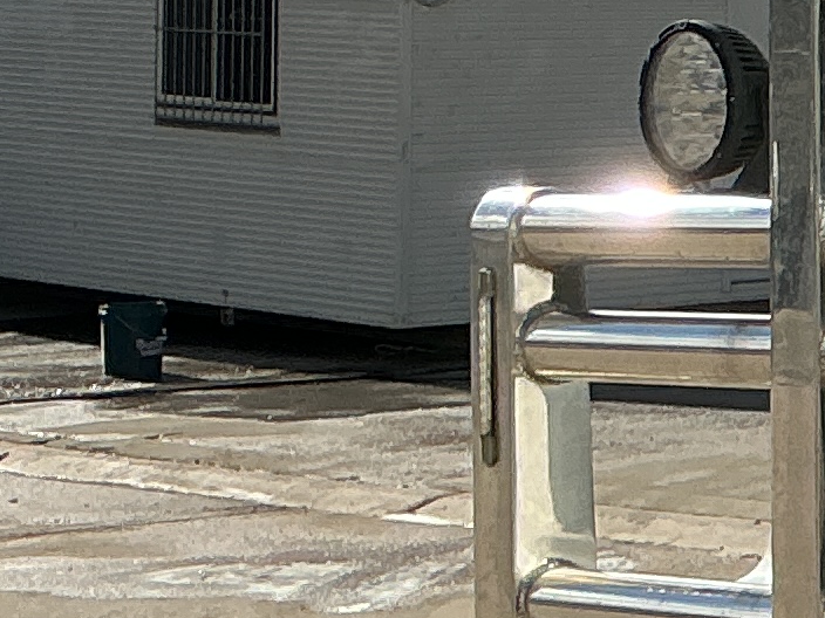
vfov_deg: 8.9
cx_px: 2072
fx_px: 3956
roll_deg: -1.3
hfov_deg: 10.1
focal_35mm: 166
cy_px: 4
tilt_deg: -1.1
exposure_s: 1/3125
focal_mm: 3
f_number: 1.8
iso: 25
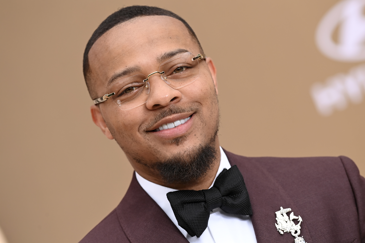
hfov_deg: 6.9
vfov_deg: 4.6
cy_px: 122
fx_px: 3041
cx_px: 182
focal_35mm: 300
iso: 1000
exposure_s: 1/2000
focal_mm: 300
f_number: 5.6
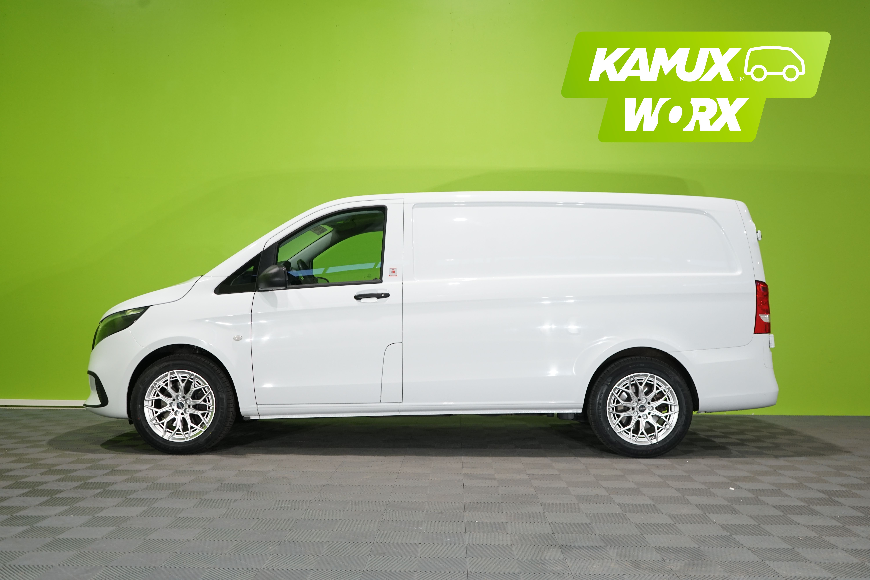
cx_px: 435
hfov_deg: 55.8
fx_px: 822
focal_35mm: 34
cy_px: 290
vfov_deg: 38.9
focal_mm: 34
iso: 800
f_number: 5.6
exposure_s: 1/30
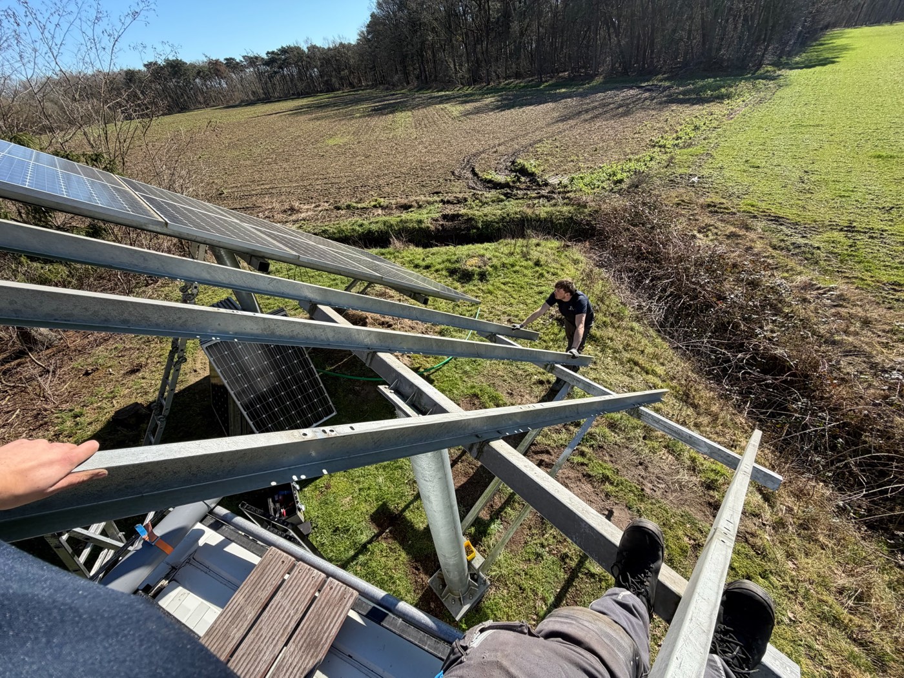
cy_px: 339
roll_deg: +6.7
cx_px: 452
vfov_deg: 85.7
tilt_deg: -37.8
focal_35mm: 14
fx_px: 366
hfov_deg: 102.1
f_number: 2.2
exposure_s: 1/672
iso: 40
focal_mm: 2.22
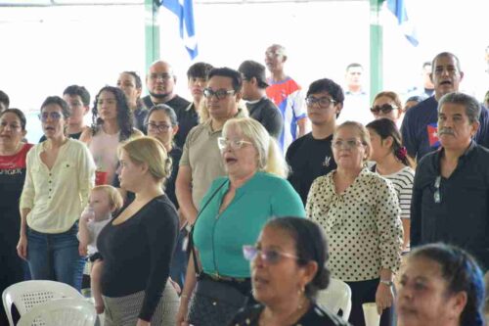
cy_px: 163
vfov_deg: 6.5
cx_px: 244
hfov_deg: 9.8
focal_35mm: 210
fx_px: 2851
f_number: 8
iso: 800
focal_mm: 140
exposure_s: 1/50
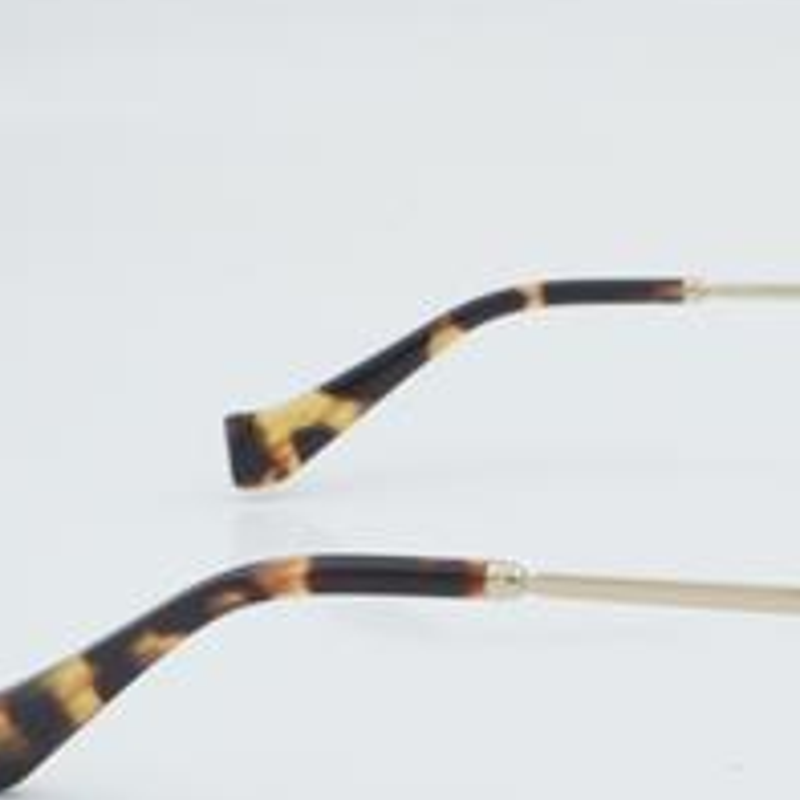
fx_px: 3373
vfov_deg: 13.5
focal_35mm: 129
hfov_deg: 13.4
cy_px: 512
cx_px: 711
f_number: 32
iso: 100
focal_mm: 50
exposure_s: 1/3
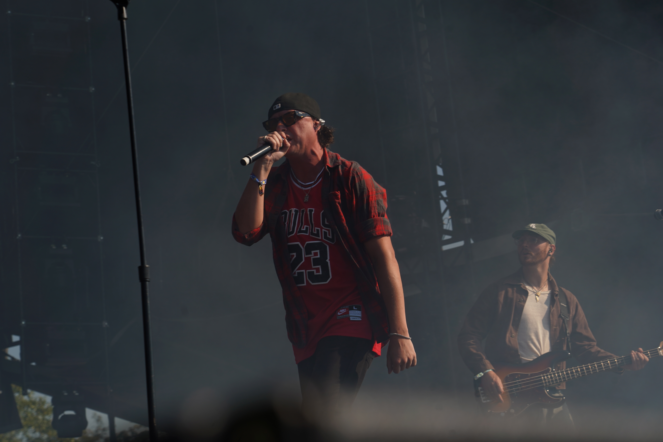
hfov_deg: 19.5
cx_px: 332
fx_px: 1934
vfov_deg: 13.0
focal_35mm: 105
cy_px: 221
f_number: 8
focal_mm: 105
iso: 100
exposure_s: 1/500
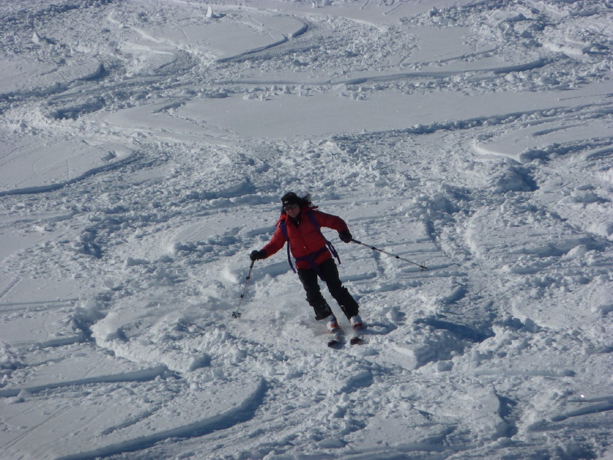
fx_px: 5313
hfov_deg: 6.6
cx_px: 306
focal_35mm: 300
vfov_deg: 5.0
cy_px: 230
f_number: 6.3
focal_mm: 49.2
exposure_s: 1/2000
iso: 80
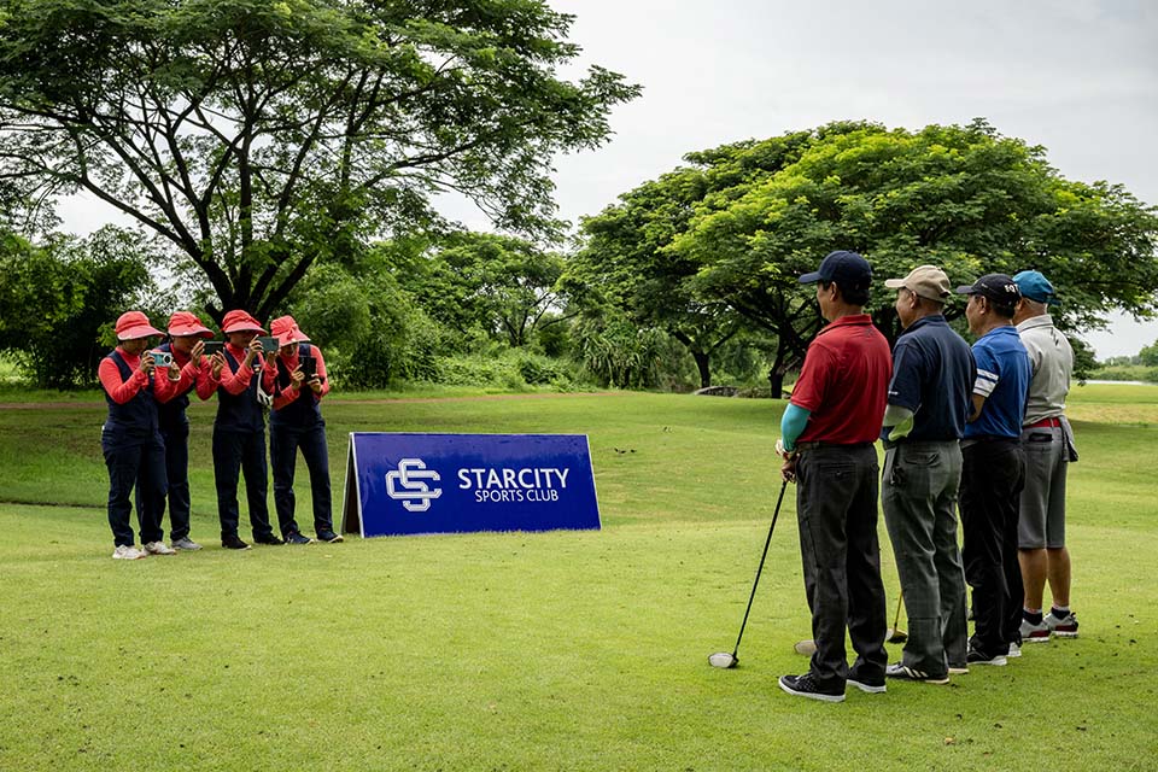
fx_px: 1447
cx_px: 579
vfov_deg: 29.9
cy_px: 386
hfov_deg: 43.6
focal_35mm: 45
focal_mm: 45
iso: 250
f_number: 8
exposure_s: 1/400
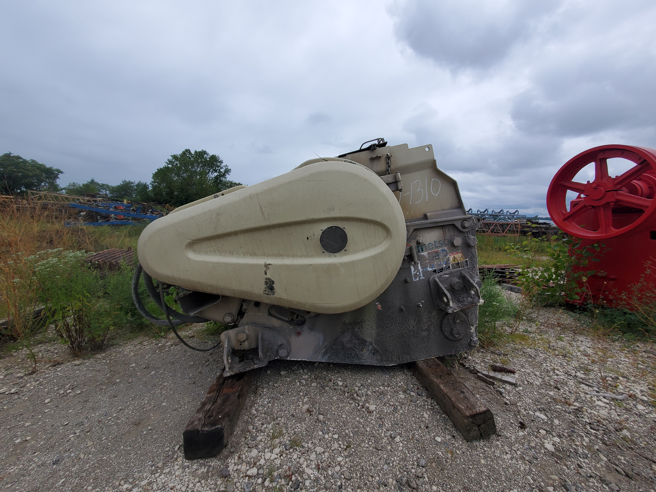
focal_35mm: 13
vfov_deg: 89.9
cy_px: 246
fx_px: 246
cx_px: 328
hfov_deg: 106.2
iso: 50
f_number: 2.2
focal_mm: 1.8
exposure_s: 1/1016
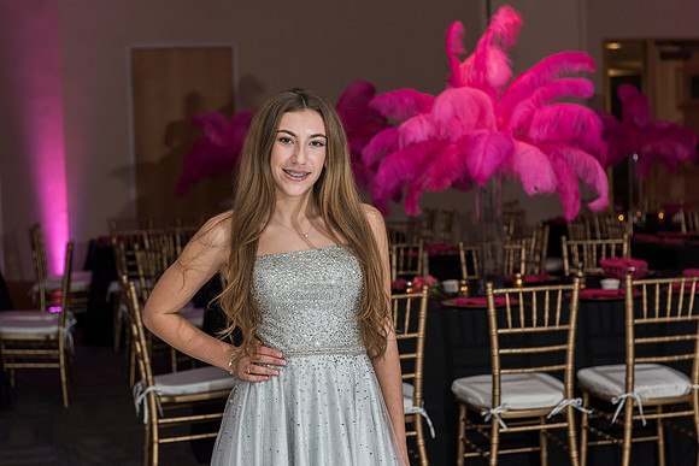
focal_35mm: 74
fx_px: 1429
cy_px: 221
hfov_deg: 27.5
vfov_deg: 18.5
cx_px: 332
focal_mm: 70
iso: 800
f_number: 4.5
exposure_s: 1/100
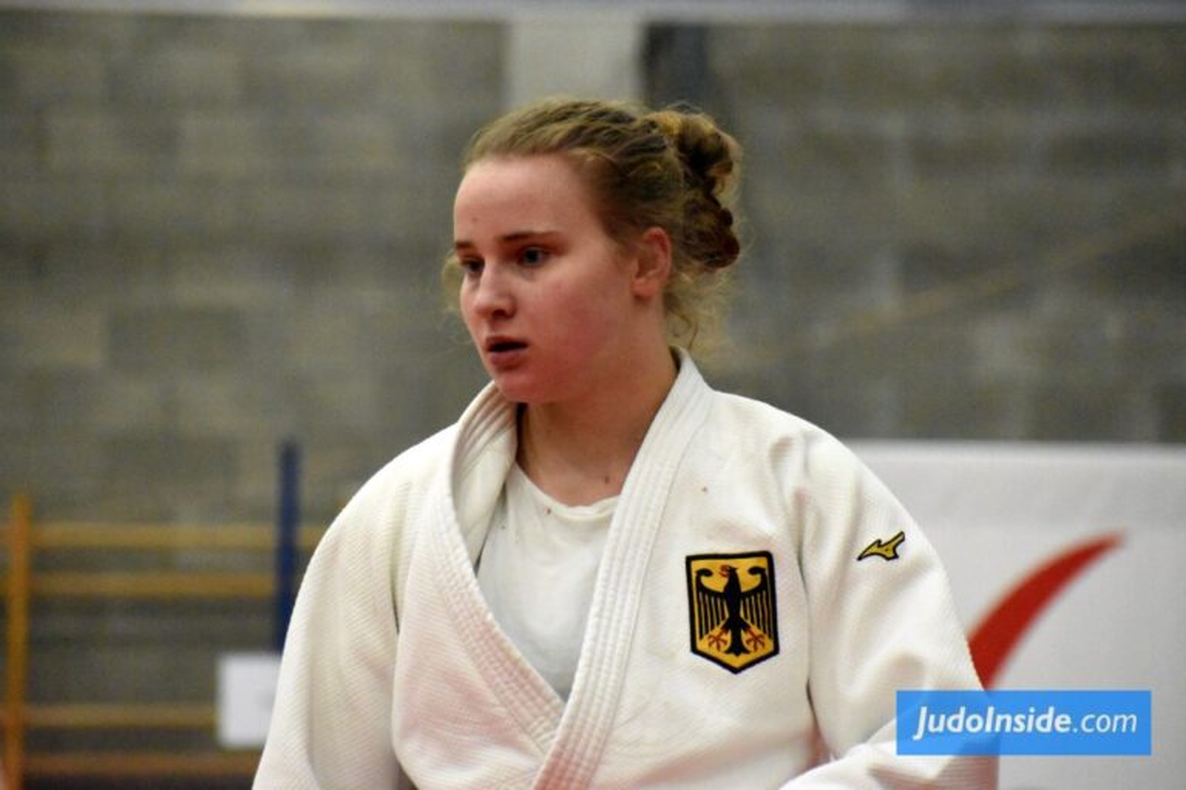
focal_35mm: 285
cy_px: 395
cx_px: 593
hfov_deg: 7.2
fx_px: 9388
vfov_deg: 4.8
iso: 12800
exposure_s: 1/320
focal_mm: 190
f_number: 7.1
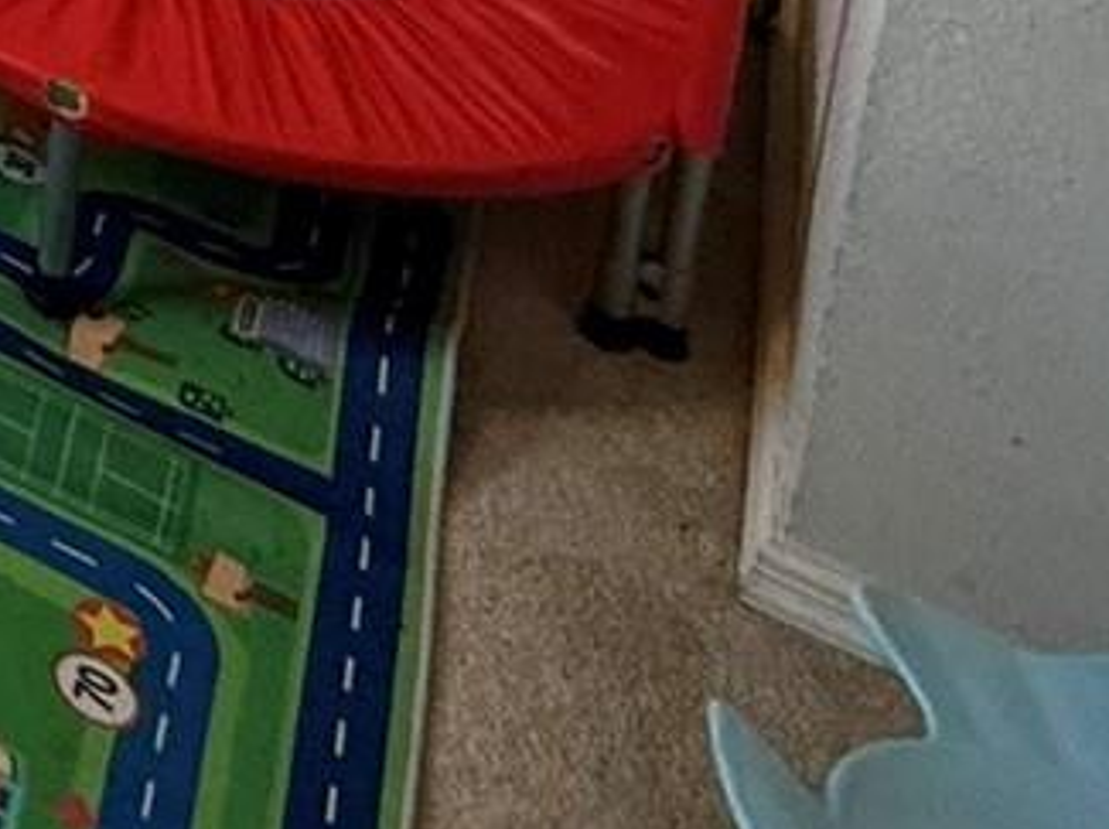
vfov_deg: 14.2
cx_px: -935
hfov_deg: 19.8
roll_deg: +0.7
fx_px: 2208
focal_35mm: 69
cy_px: -1177
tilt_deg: -10.1
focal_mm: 2.22
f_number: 2.2
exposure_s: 1/60
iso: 400
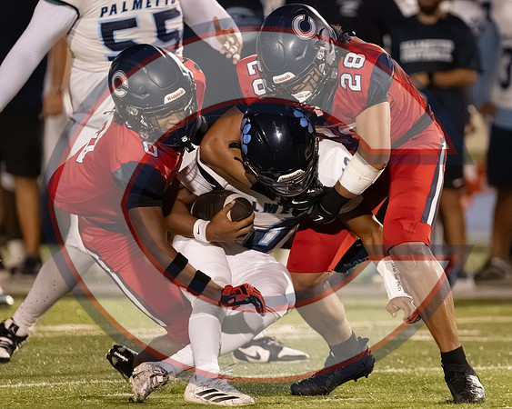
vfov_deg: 1.9
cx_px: 182
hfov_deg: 2.3
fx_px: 12612
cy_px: 113
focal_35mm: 833
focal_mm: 400
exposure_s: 1/1600
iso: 22800
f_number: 4.5
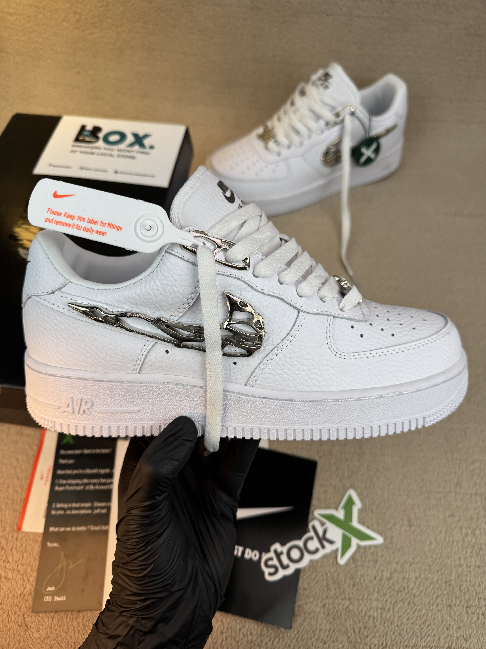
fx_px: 449
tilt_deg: -58.2
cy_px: 324
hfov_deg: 56.8
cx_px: 243
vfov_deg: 71.6
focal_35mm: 24
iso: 80
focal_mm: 6.76
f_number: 1.78
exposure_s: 1/1366
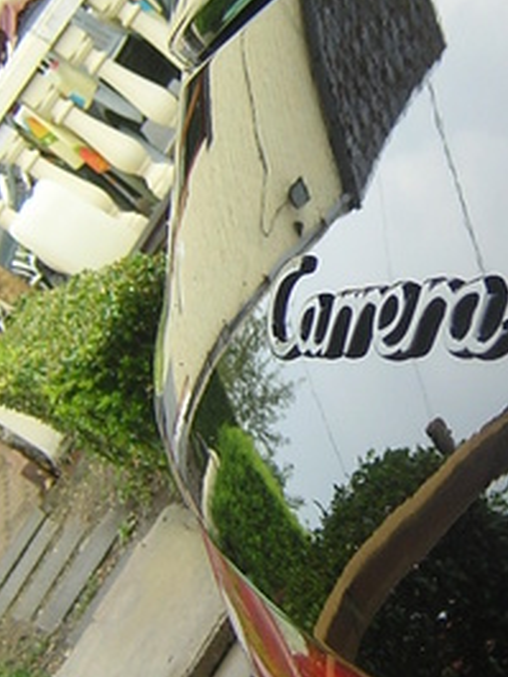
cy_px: 271
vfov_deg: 22.5
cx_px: 426
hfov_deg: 16.8
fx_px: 1701
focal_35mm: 87
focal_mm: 4.7
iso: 100
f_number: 2.6
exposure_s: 1/101
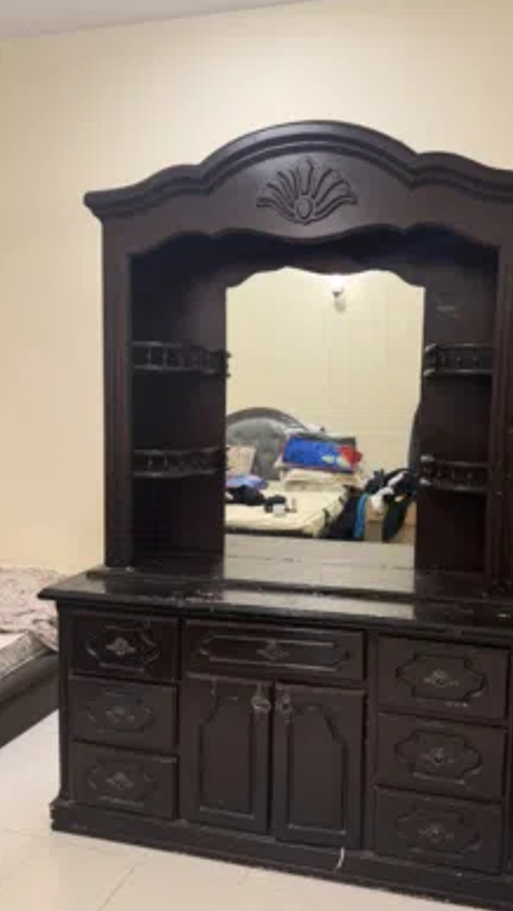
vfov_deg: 69.8
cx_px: 337
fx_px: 652
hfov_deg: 42.4
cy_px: 461
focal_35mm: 27
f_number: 1.78
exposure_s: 1/50
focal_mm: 6.76
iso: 125
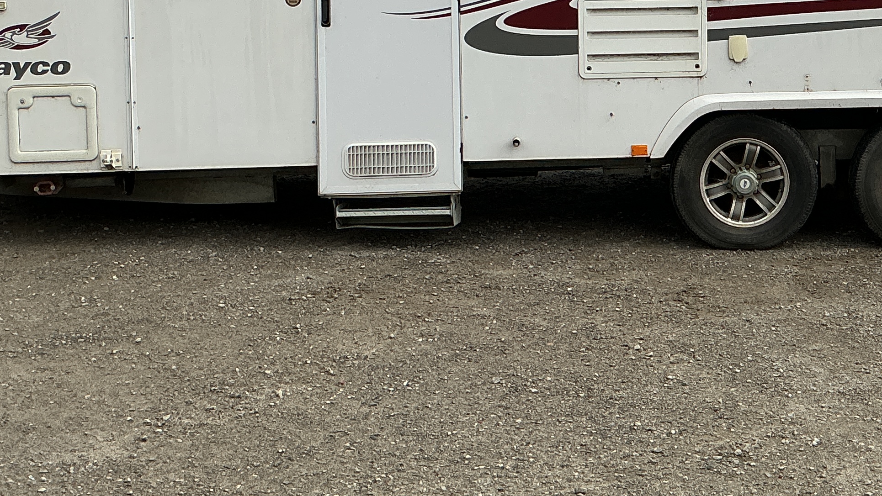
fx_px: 1544
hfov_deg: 31.3
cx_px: 662
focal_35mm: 66
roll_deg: -1.4
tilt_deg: -2.2
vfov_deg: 17.7
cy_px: -42
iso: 25
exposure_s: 1/2320
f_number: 1.8
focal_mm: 3
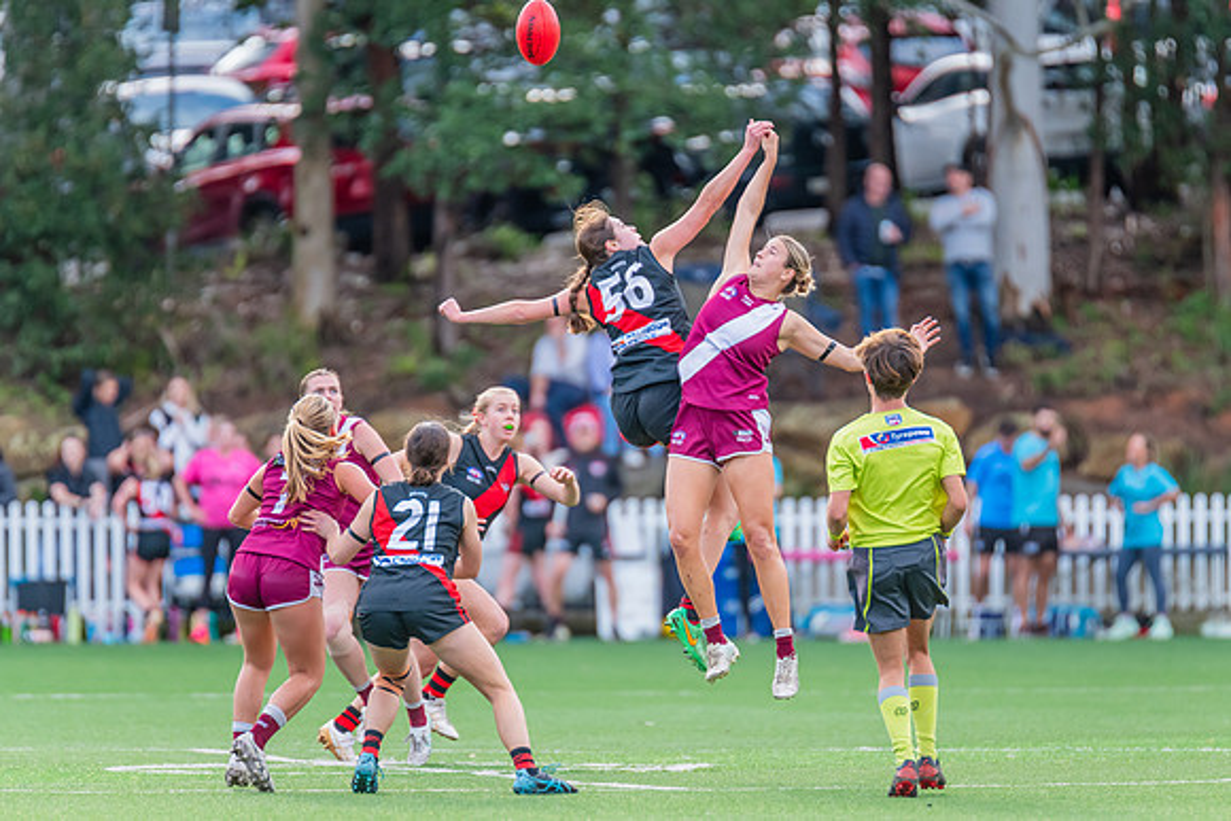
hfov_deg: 4.4
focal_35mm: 471
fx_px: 16112
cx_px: 680
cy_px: 403
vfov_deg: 2.9
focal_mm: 420
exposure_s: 1/1000
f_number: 4
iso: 1100
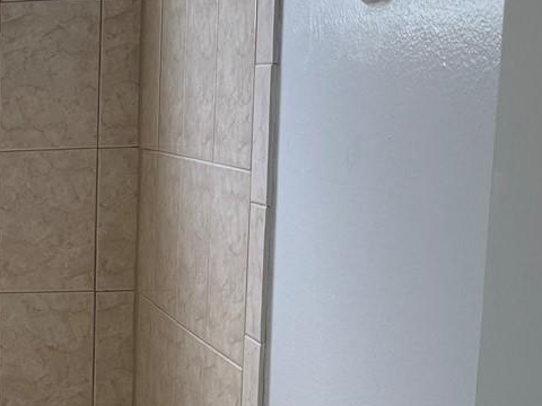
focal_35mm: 80
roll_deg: +1.6
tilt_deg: -10.2
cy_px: 312
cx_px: -247
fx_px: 1253
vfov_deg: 18.3
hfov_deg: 21.0
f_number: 1.78
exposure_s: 1/243
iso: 80
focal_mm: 6.76
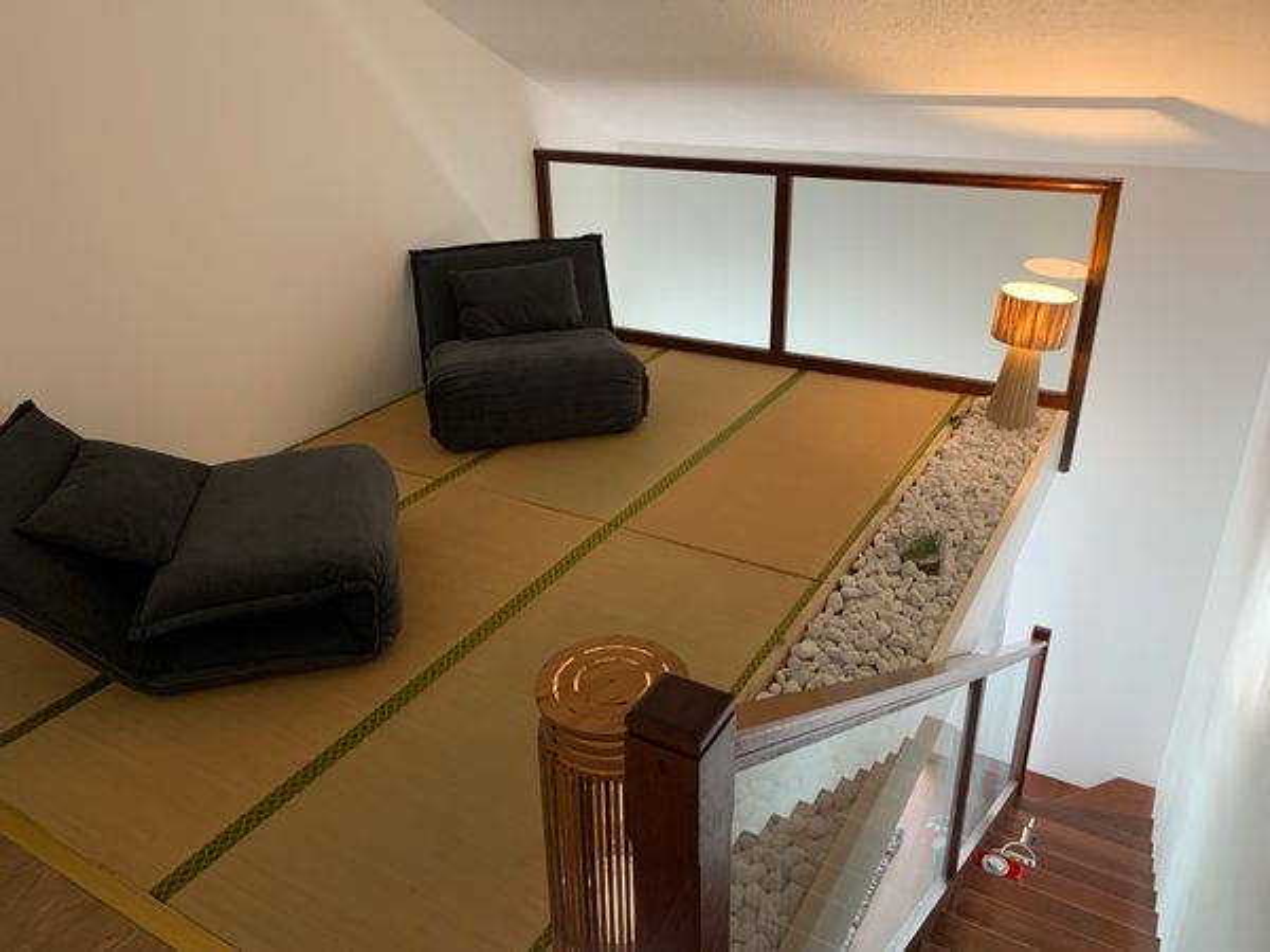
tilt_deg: -26.1
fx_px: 954
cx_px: 635
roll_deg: -0.1
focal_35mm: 26
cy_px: 476
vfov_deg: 53.1
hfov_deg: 67.3
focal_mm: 4.25
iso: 200
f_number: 1.8
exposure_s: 1/60
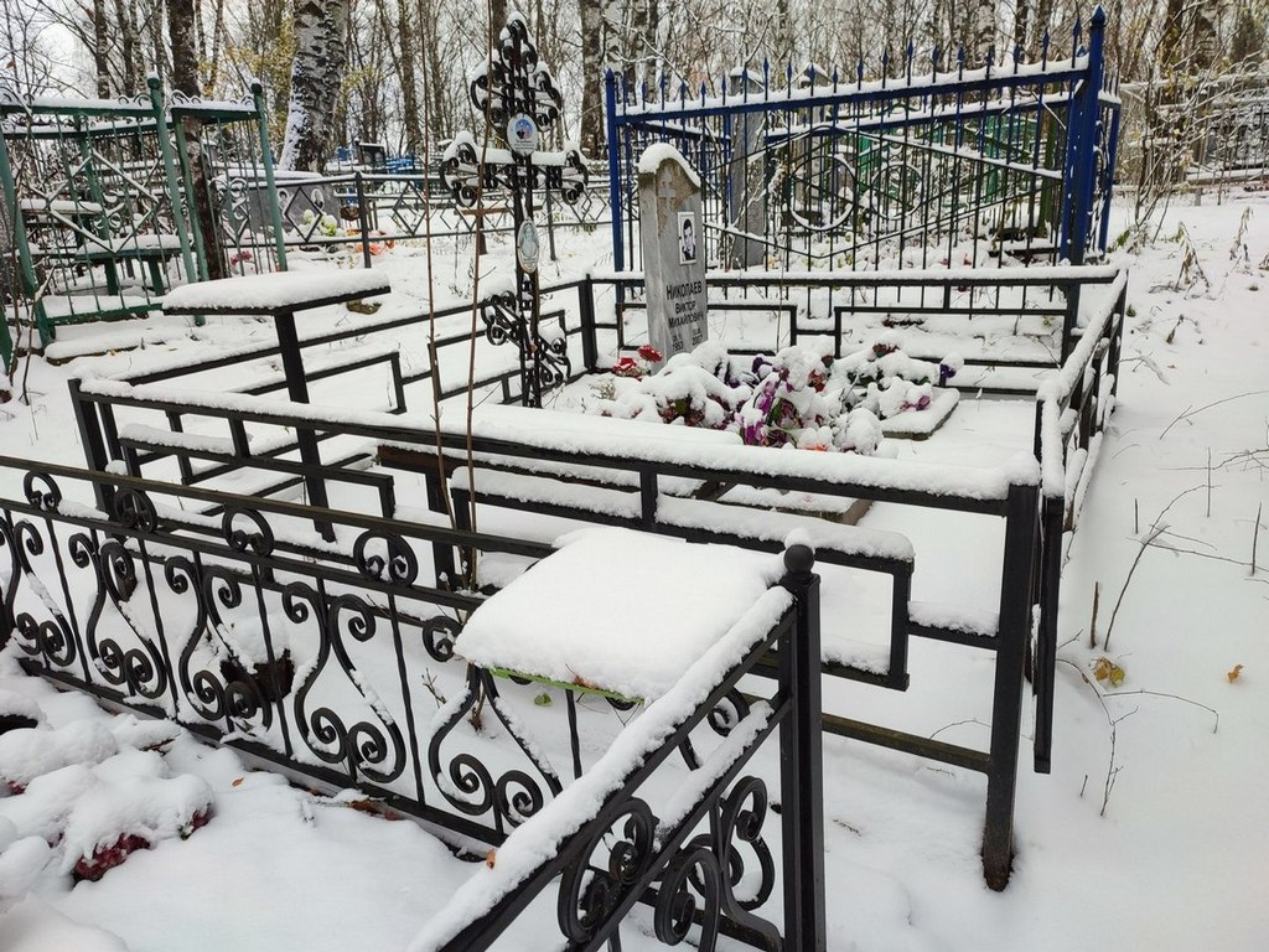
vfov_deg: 54.9
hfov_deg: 69.4
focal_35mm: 25
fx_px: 916
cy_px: 476
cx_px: 634
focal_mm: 6.04
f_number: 1.9
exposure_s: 1/100
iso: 88
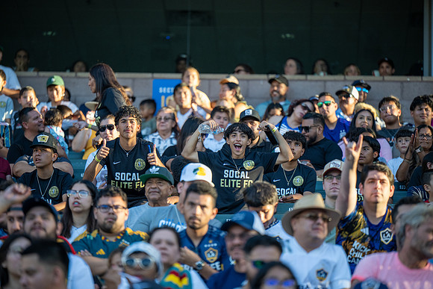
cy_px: 144
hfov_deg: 10.3
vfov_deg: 6.9
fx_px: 2406
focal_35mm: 200
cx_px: 216
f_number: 2.8
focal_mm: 200
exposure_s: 1/1000
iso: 560
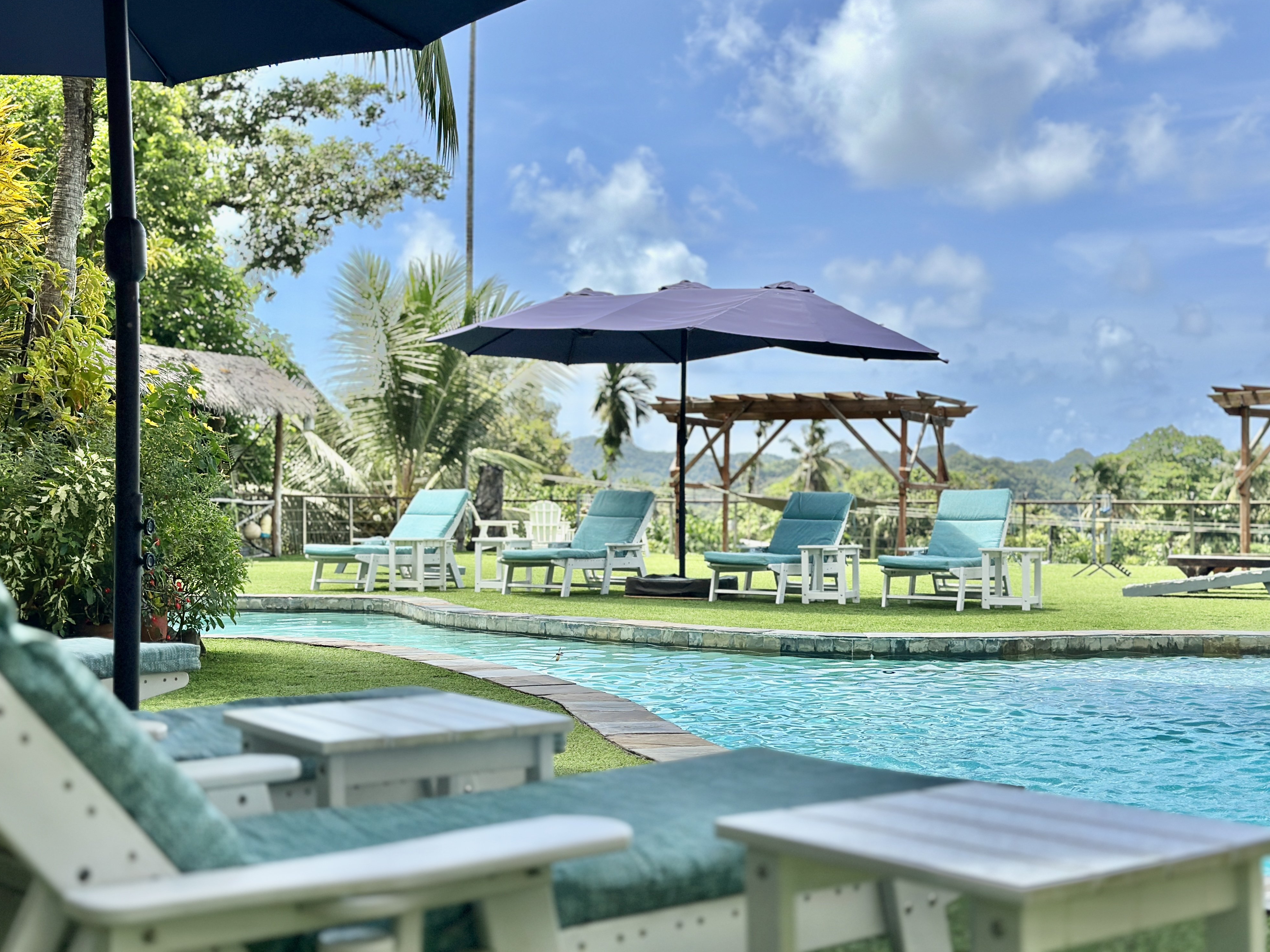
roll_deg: +0.2
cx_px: 624
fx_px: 1798
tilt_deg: +1.7
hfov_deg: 38.9
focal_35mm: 49
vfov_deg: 29.7
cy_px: 467
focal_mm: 6.86
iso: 80
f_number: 1.78
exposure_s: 1/5882
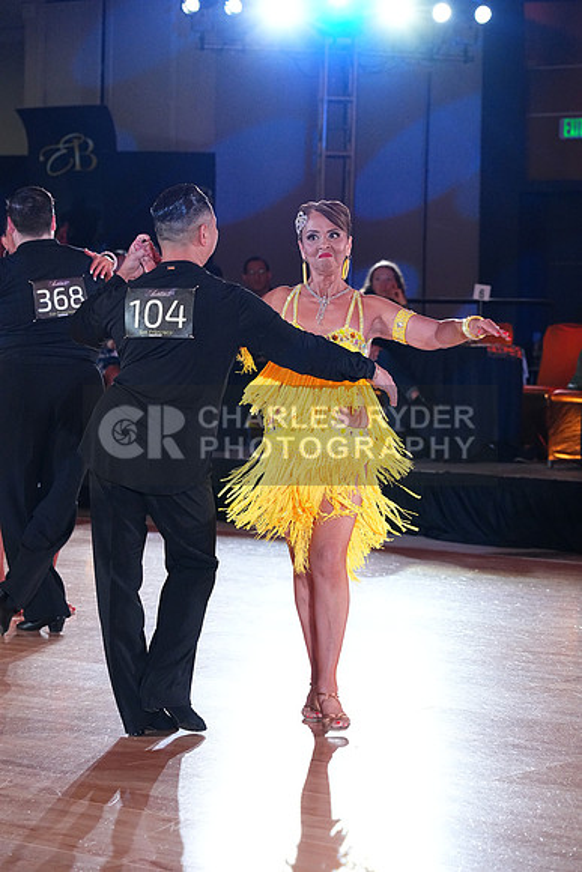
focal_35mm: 105
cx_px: 291
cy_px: 436
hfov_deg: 13.0
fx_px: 2545
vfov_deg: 19.5
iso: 5000
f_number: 5
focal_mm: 105
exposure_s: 1/400
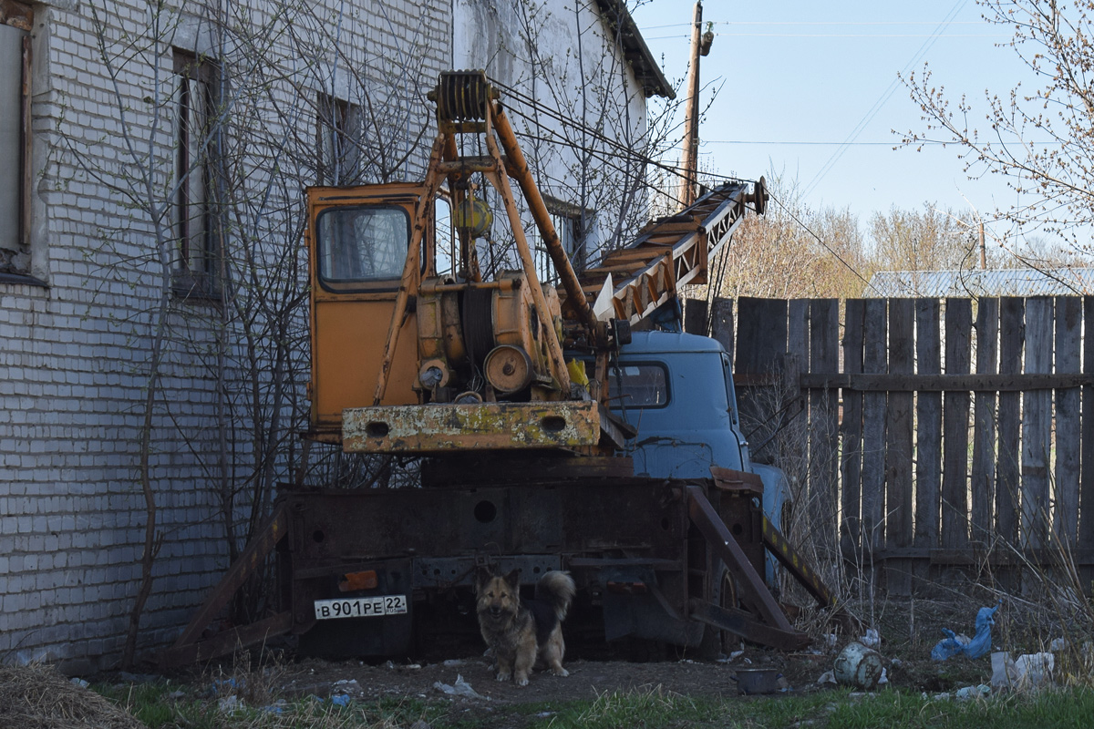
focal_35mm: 82
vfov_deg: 16.6
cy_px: 364
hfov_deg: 24.6
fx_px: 2507
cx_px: 547
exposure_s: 1/250
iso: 100
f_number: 5.6
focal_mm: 55
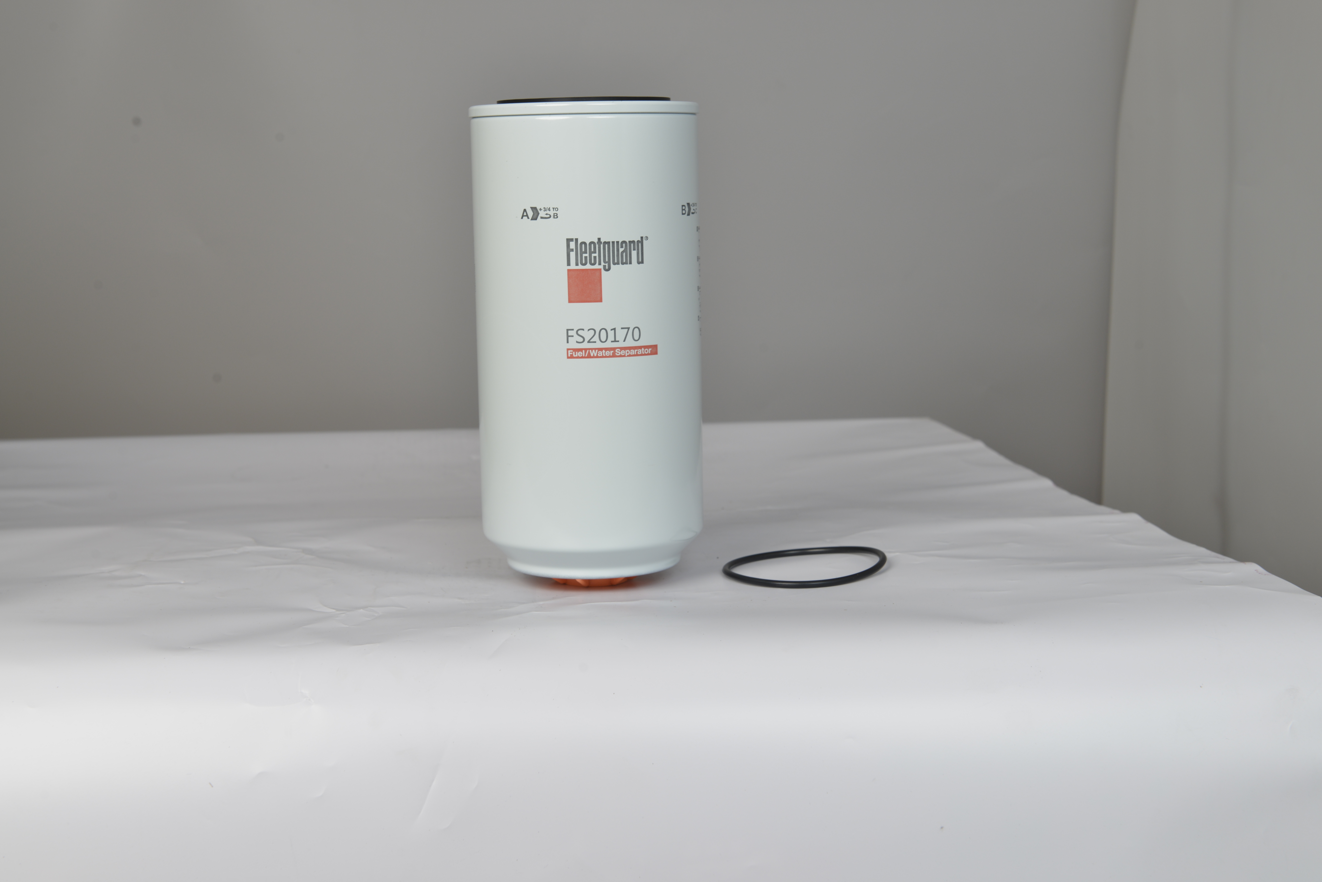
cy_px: 441
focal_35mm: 52
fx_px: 1910
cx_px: 661
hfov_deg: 38.2
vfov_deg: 26.0
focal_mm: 52
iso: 250
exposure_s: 1/30
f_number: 10
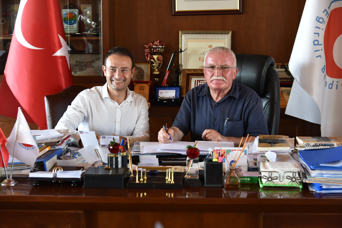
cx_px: 171
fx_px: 551
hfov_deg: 34.5
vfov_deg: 23.4
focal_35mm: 58
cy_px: 114
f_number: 5
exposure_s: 1/100
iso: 2000
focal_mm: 58
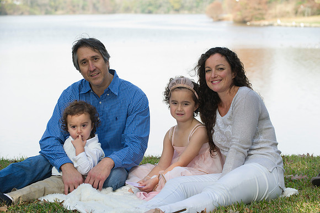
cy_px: 106
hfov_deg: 18.6
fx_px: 977
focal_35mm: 110
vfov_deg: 12.4
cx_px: 160
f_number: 5.6
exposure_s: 1/125
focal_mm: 110
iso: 200
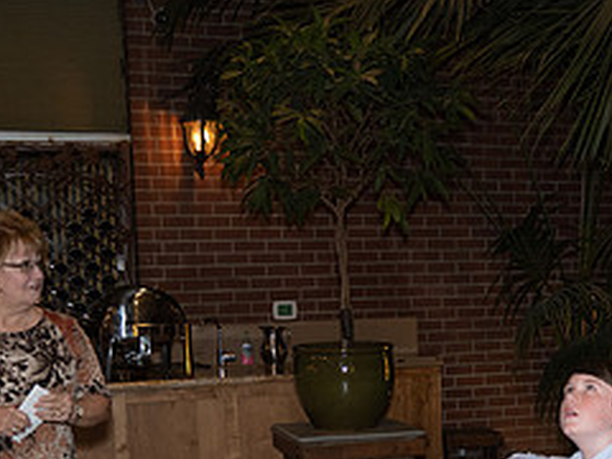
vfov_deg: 20.1
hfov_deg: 26.8
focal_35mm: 70
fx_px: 1238
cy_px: 498
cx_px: 555
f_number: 2.8
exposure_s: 1/125
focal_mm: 25
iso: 2000
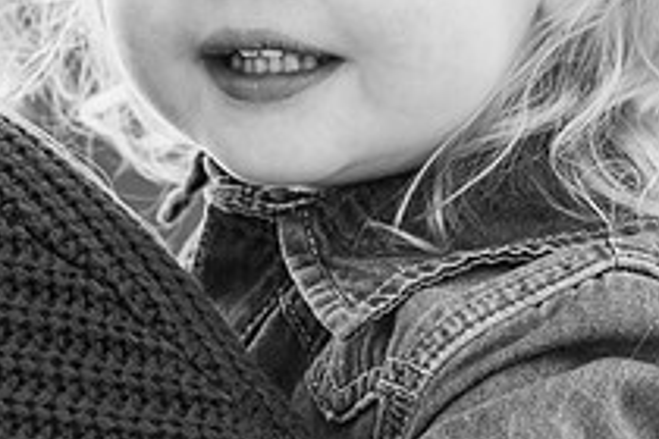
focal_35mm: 263
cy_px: 39
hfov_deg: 7.8
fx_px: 4814
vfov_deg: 5.2
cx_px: 311
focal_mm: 95
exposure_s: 1/320
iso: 1600
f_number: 6.3
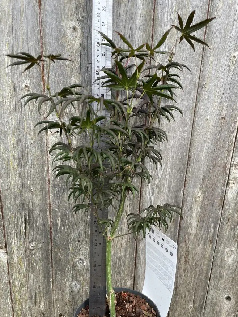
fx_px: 293
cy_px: 178
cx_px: 131
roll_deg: -2.5
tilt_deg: -20.1
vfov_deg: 56.7
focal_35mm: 32
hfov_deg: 44.1
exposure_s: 1/1335
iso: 32
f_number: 1.6
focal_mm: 4.2
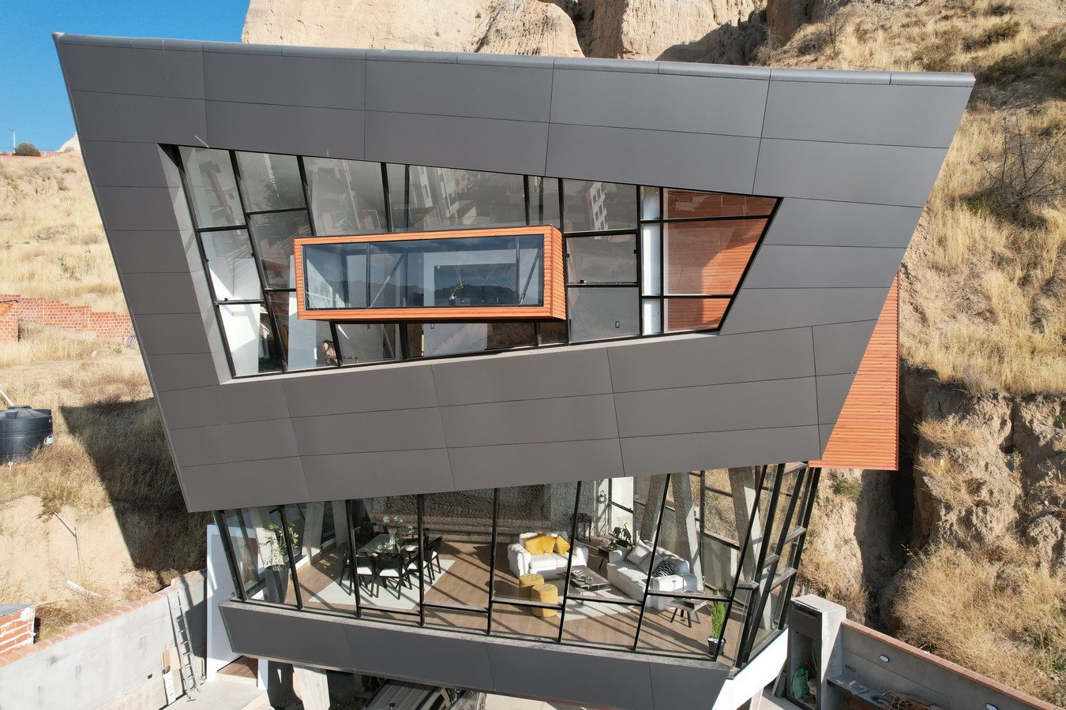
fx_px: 651
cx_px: 533
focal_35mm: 22
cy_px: 355
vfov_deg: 57.2
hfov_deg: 78.6
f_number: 2.8
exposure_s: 1/1250
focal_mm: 8.38
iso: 140
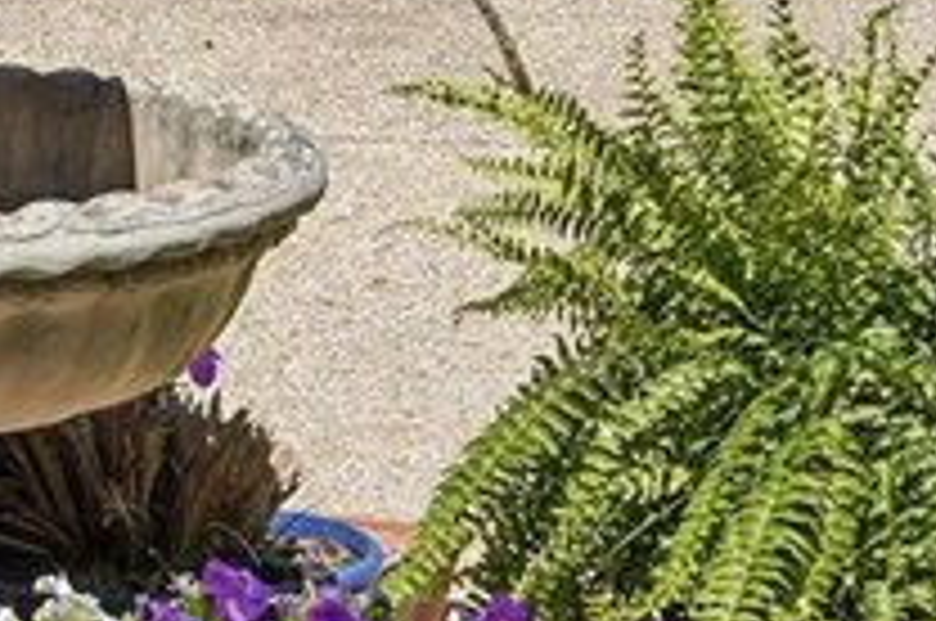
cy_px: -1094
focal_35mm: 273
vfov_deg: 4.8
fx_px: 7087
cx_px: 1076
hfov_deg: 7.5
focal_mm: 35
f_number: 8
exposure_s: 1/500
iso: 100
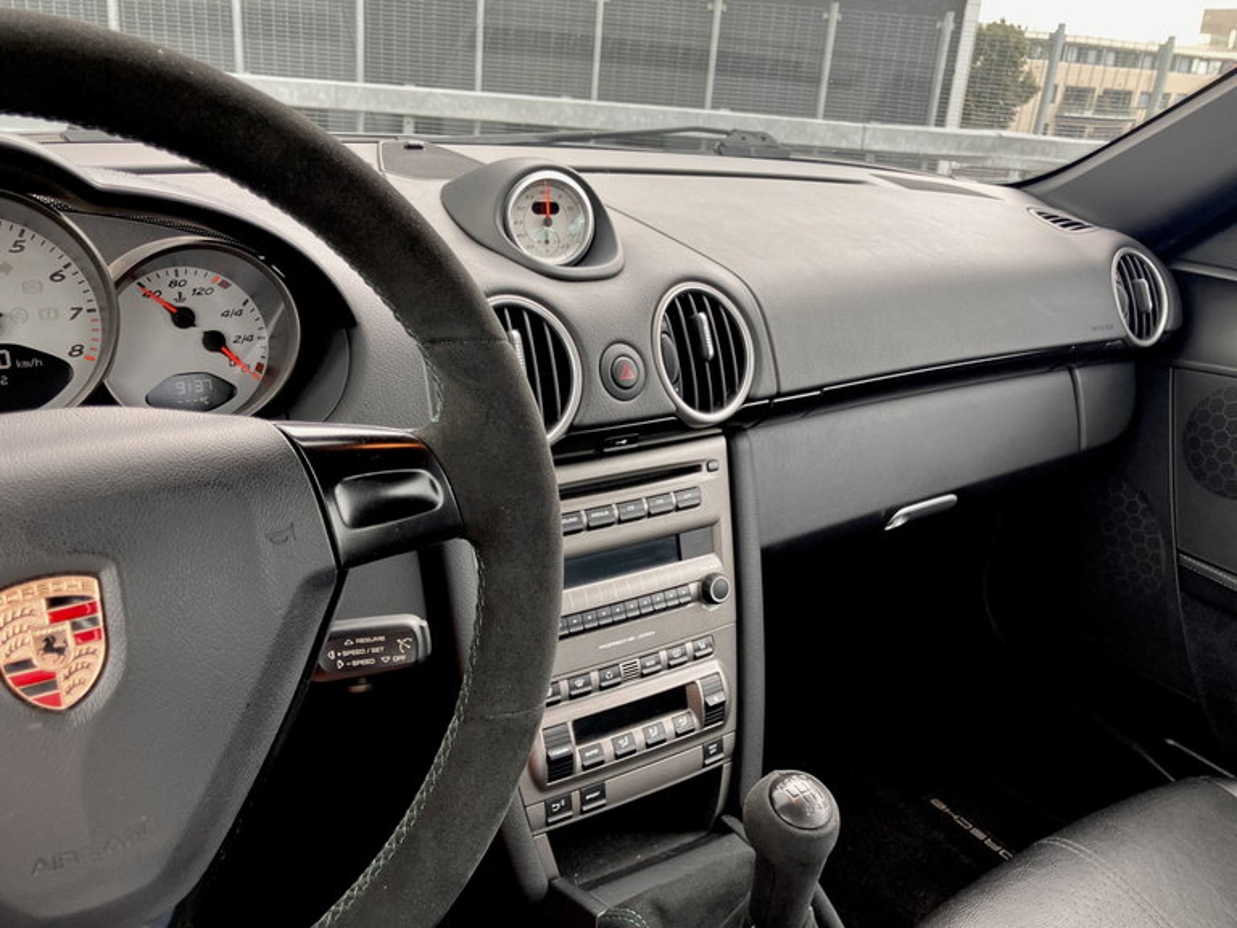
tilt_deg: -20.3
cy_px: 464
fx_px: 1001
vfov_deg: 49.7
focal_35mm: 28
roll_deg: -5.1
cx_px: 618
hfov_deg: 63.4
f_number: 1.8
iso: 64
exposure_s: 1/121
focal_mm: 3.99
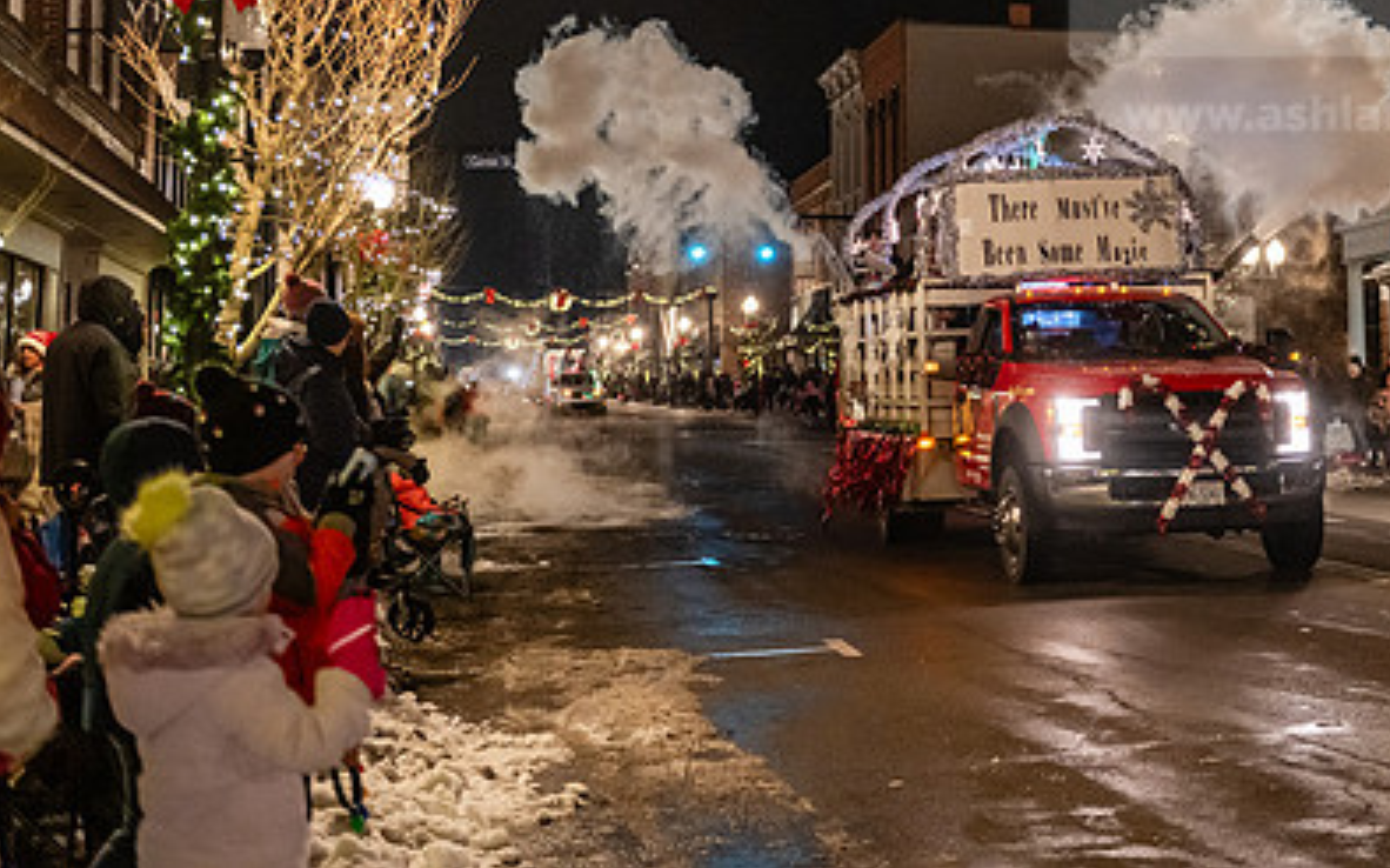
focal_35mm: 60
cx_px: 963
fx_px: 2272
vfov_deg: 21.4
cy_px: 189
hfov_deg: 33.6
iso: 4000
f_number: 2.8
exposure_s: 1/250
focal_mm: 40
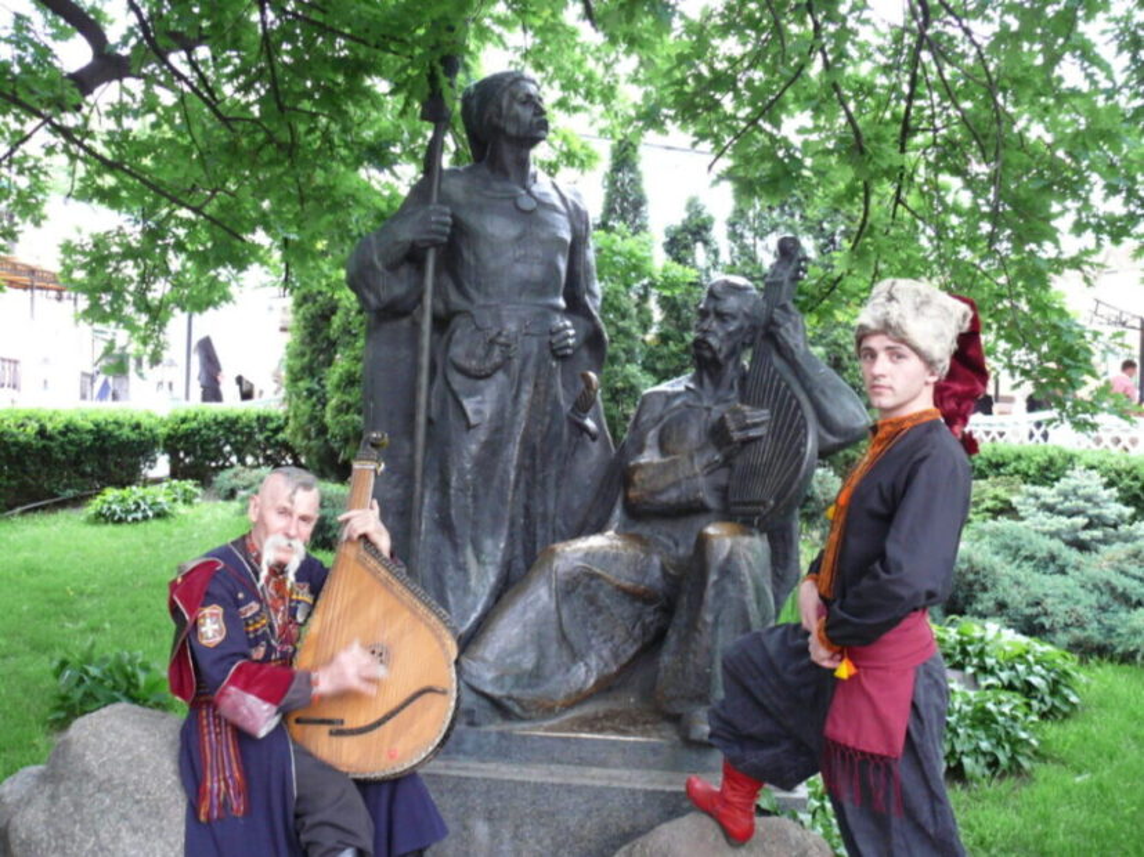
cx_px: 572
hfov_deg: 52.6
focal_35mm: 35
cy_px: 428
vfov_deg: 40.7
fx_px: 1157
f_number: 2.8
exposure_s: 1/13
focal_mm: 7.4
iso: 200
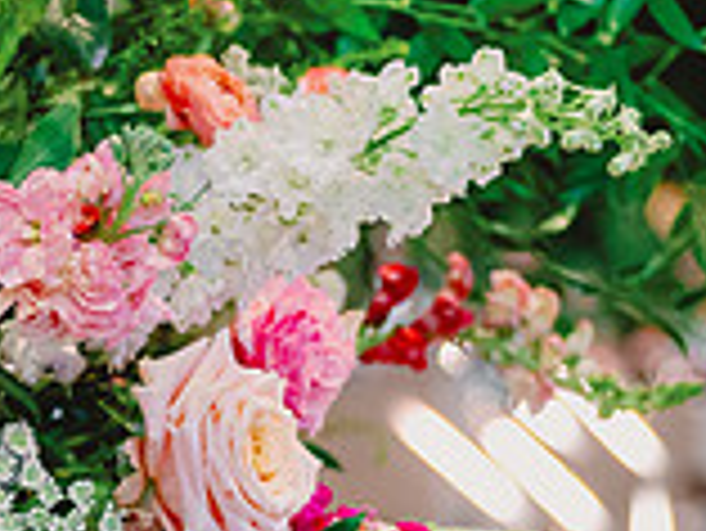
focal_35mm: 177
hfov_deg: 11.2
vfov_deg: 8.4
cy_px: 446
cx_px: 252
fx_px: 3613
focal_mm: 50
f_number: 2.8
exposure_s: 1/60
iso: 1600
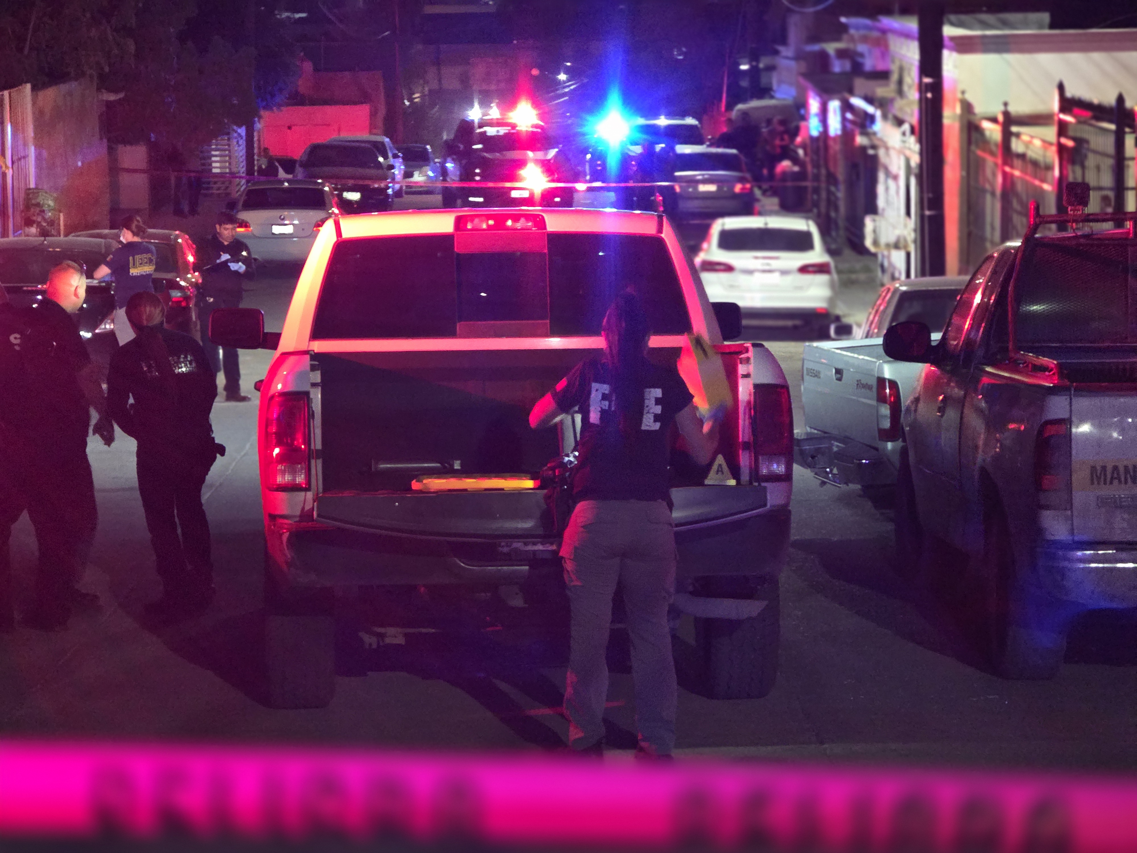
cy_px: 426
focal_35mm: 115
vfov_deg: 12.9
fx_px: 3777
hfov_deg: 17.1
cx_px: 568
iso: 2000
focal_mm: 18.6
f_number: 3.4
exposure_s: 1/17.2
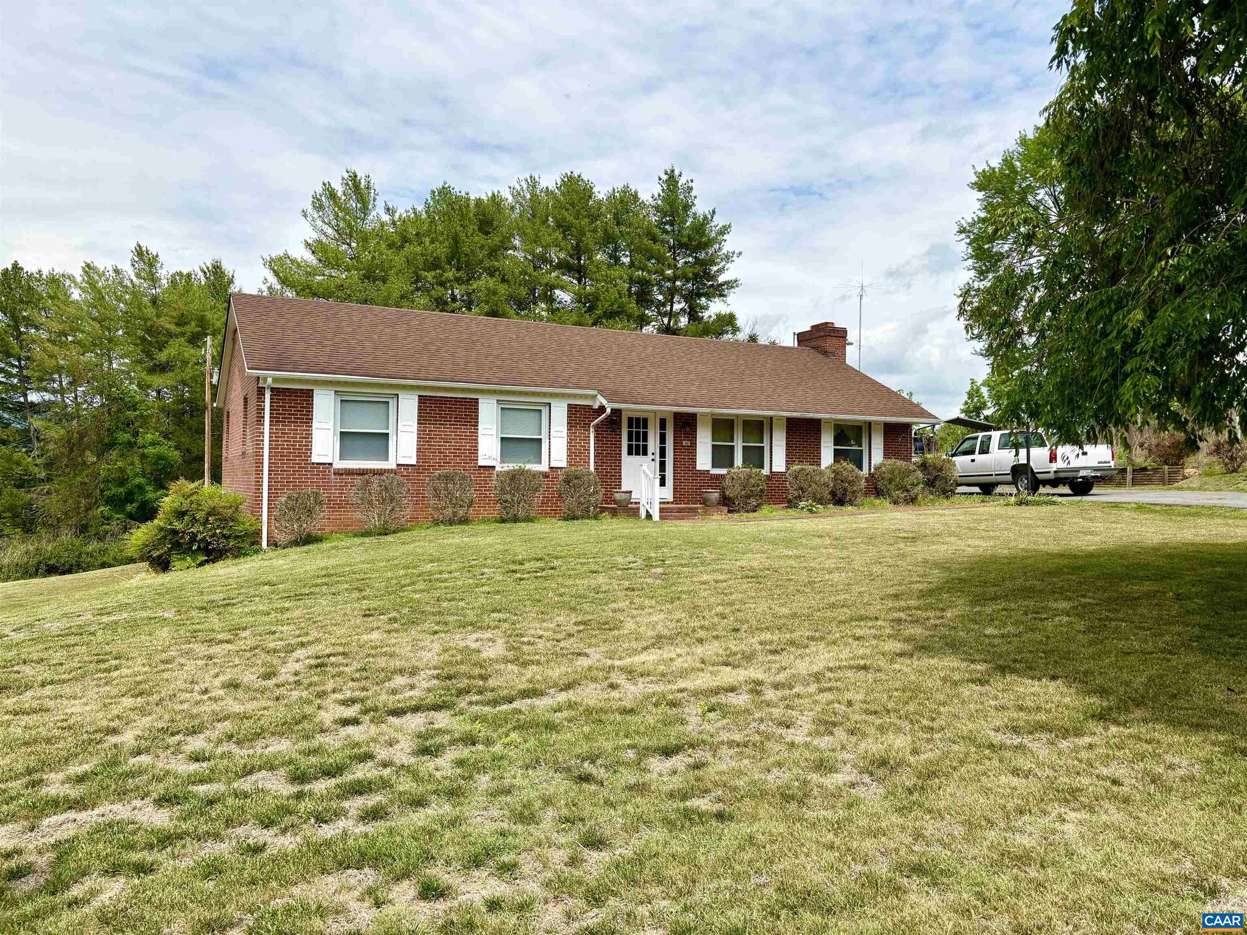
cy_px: 468
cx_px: 624
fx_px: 937
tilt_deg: +0.9
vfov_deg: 53.1
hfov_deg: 67.3
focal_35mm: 26
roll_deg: -0.4
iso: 50
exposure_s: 1/4950
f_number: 1.6
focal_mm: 5.96
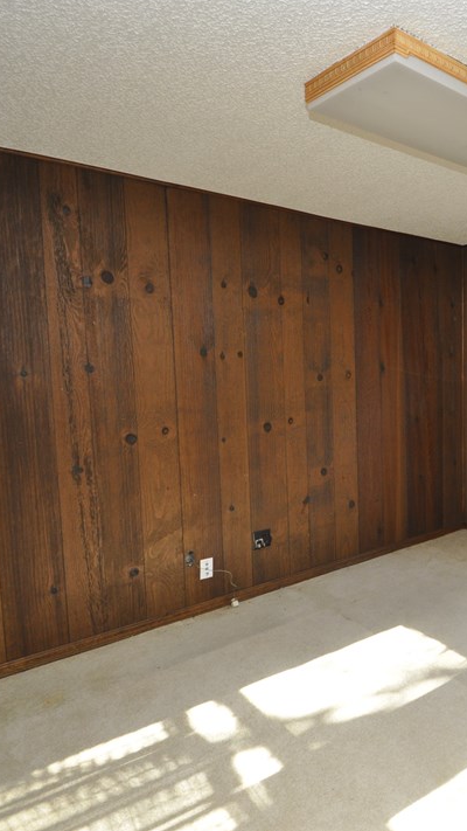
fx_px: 528
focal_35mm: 24
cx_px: 455
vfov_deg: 76.3
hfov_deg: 42.0
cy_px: 410
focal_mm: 10
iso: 400
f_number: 4
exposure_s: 1/60
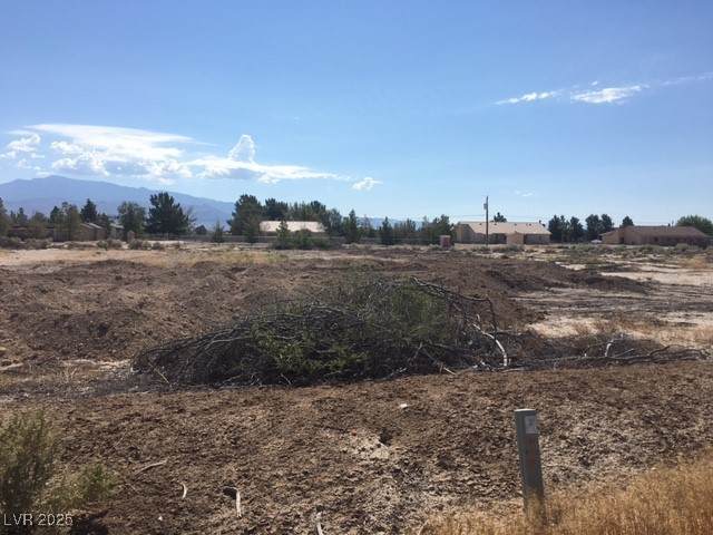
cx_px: 356
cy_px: 268
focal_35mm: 29
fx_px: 597
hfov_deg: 61.7
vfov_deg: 48.2
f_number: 2.2
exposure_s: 1/2137
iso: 25
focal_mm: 4.15
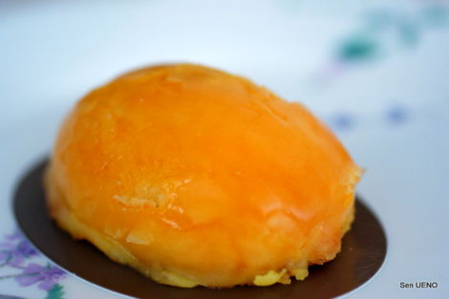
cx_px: 224
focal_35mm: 75
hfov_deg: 27.0
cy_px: 150
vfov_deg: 18.2
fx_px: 935
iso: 320
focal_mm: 50
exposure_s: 1/80
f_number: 2.8
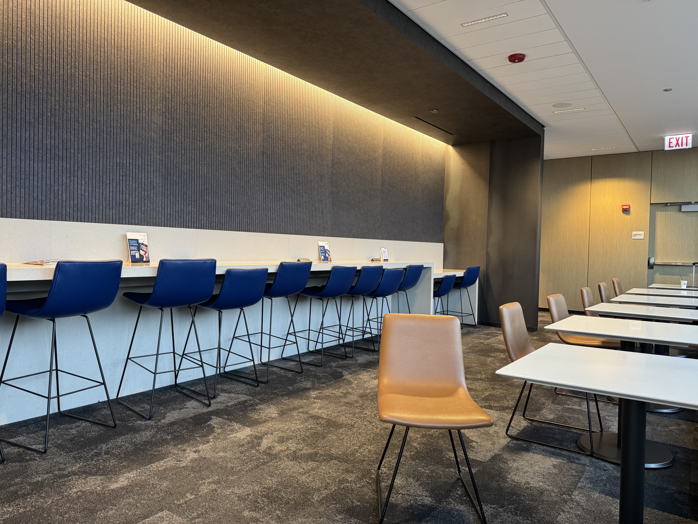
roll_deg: -1.5
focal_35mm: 24
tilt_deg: -1.5
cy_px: 262
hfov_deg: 71.6
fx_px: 484
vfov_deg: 56.8
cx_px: 349
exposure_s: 1/60
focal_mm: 6.76
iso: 250
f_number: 1.78
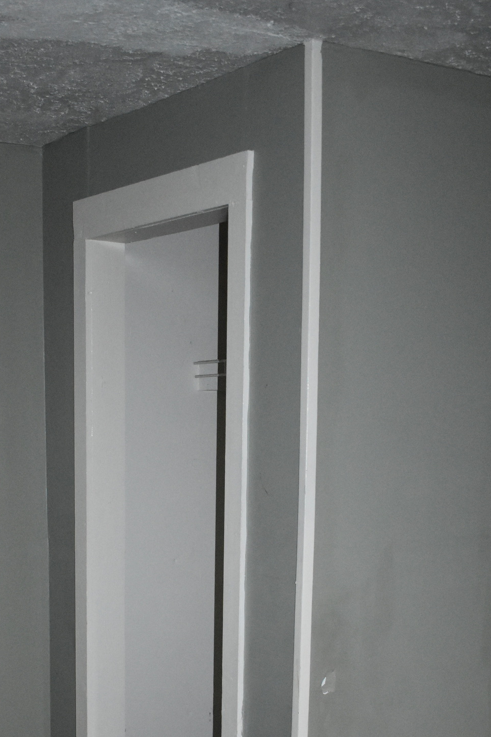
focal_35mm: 55
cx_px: 139
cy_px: 581
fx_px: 1121
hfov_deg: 24.5
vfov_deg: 35.3
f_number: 3.8
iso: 4500
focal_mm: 23
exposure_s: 1/60
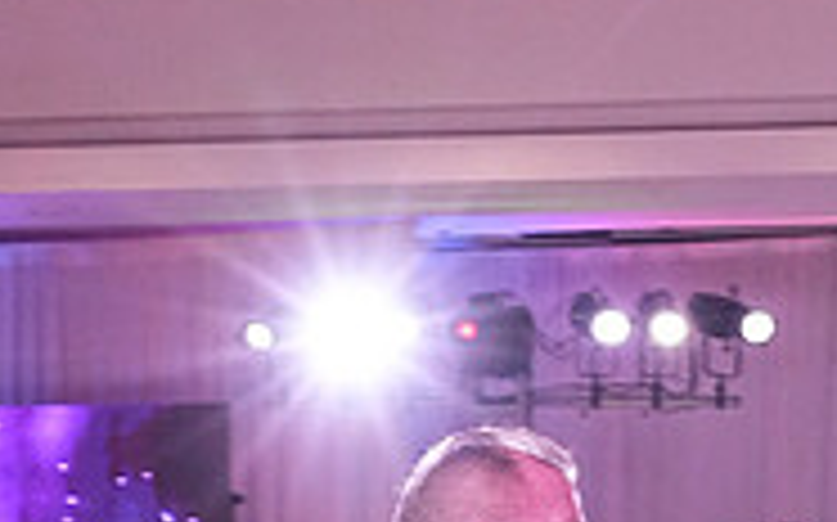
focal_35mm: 162
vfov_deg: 7.6
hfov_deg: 12.9
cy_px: 1166
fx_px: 3693
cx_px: 614
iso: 3200
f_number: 6.3
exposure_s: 1/250
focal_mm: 34
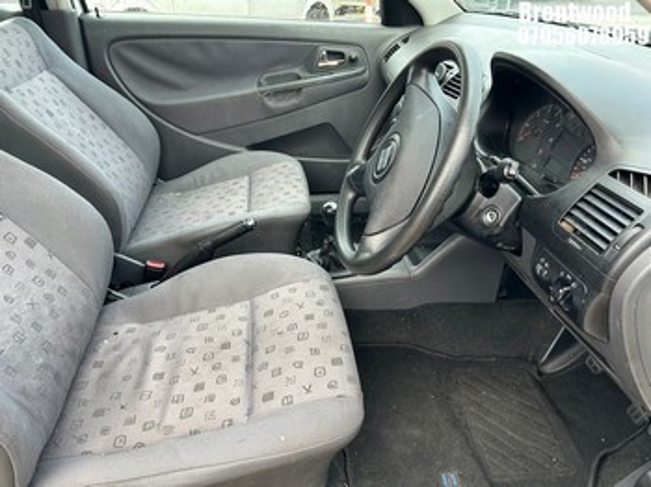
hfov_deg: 67.3
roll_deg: +0.6
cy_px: 244
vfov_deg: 53.0
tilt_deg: -26.6
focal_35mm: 26
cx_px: 326
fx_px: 489
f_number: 1.5
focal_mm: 5.7
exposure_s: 1/121
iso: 100
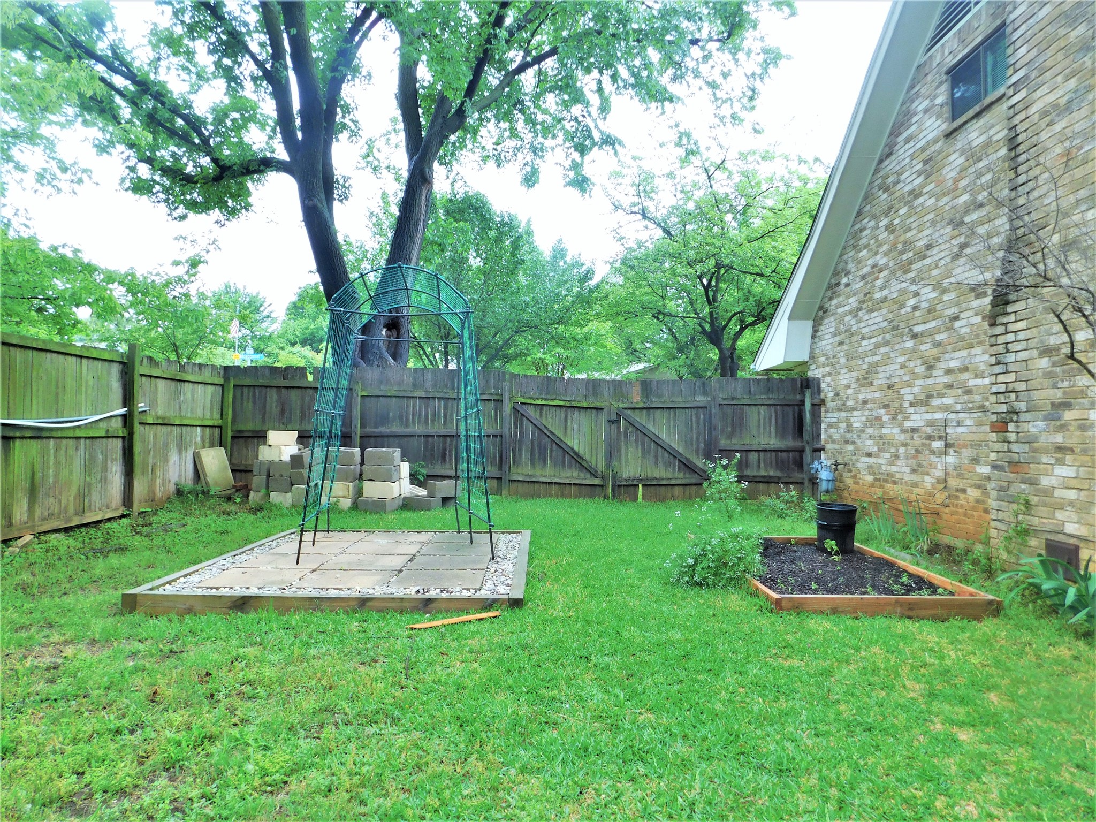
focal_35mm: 23
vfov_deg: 58.9
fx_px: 728
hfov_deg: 73.9
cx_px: 548
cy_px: 411
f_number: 3
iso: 125
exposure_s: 1/80
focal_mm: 4
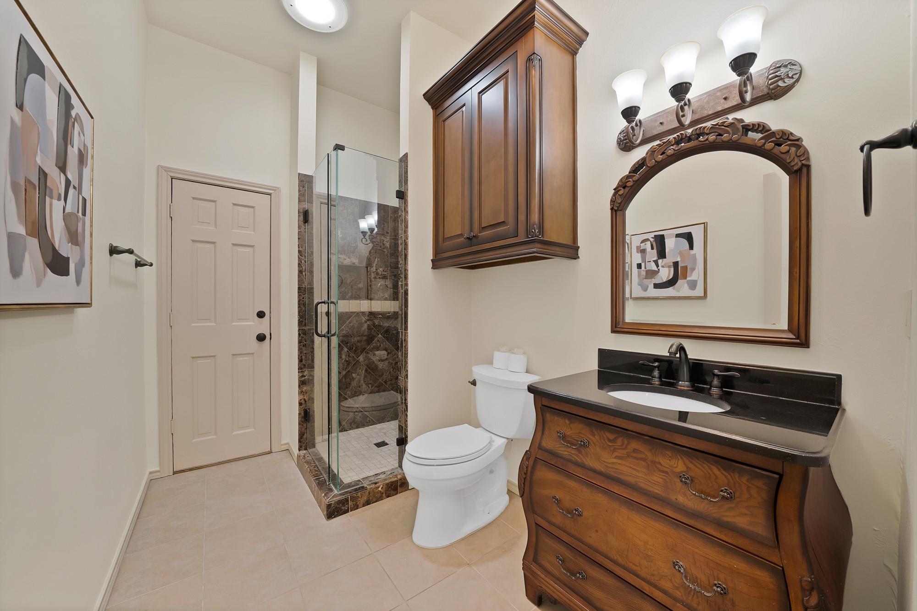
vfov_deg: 90.0
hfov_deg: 112.6
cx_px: 458
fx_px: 306
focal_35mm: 12
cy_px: 306
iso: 640
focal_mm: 12
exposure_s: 1/1.25
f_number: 9
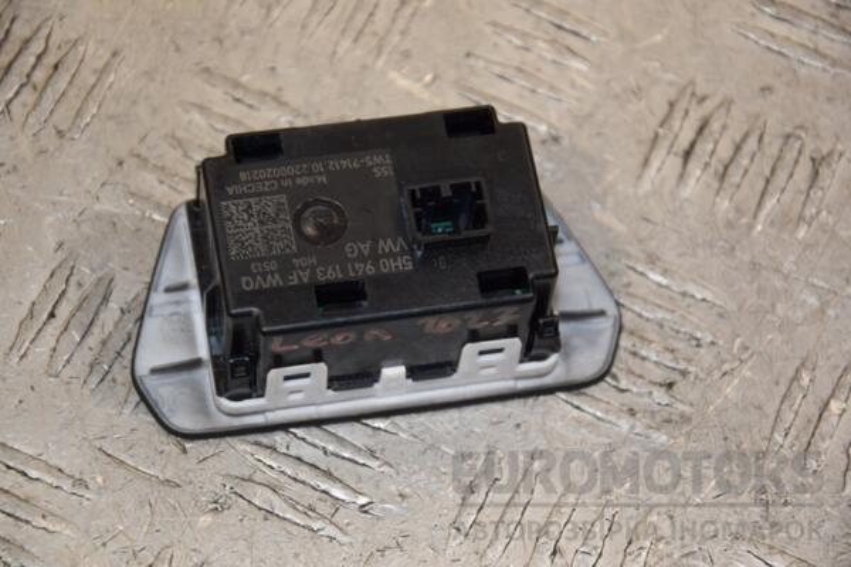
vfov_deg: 9.3
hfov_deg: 14.0
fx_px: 3475
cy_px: 284
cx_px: 426
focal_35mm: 147
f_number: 5.6
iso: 800
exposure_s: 1/160
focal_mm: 98
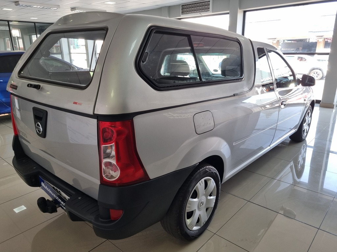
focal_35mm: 26
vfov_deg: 53.1
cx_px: 168
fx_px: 253
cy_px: 126
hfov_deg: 67.3
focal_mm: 5.4
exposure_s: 1/100
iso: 64
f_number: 1.8
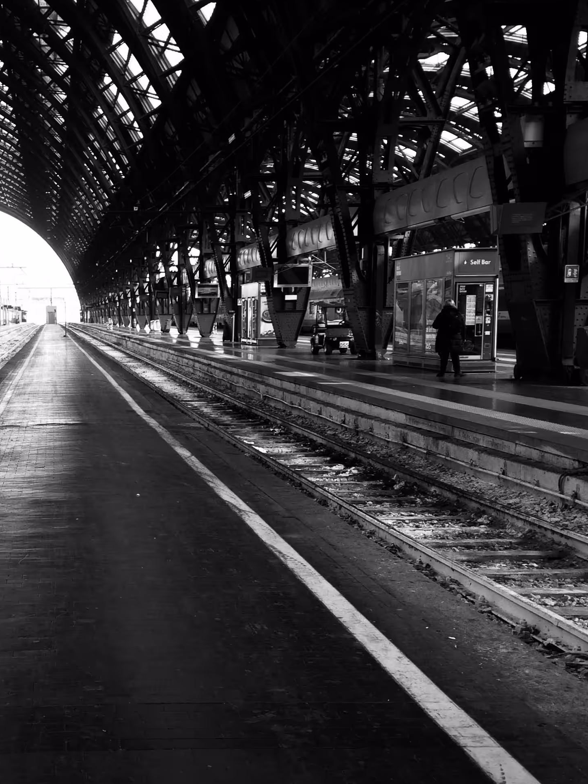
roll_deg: +1.0
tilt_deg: -8.9
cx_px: 99
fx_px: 1110
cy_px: 471
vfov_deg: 38.7
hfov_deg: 28.9
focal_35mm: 49
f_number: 2.2
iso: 32
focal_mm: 4.15
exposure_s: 1/102
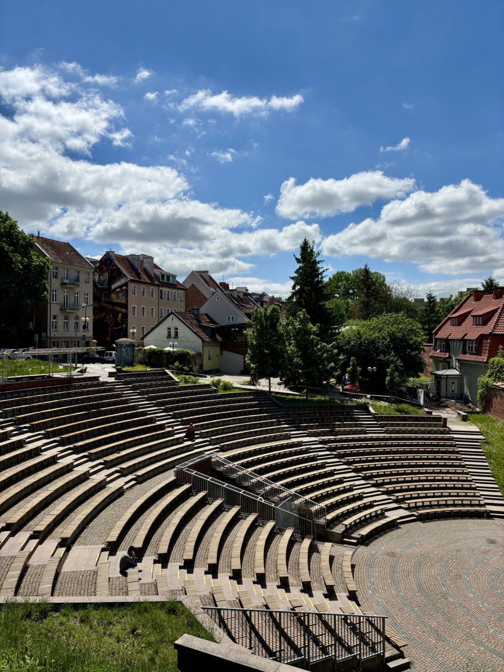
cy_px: 336
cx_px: 252
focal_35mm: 26
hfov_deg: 53.1
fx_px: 505
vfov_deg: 67.3
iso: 50
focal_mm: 5.96
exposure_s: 1/7194
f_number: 1.6
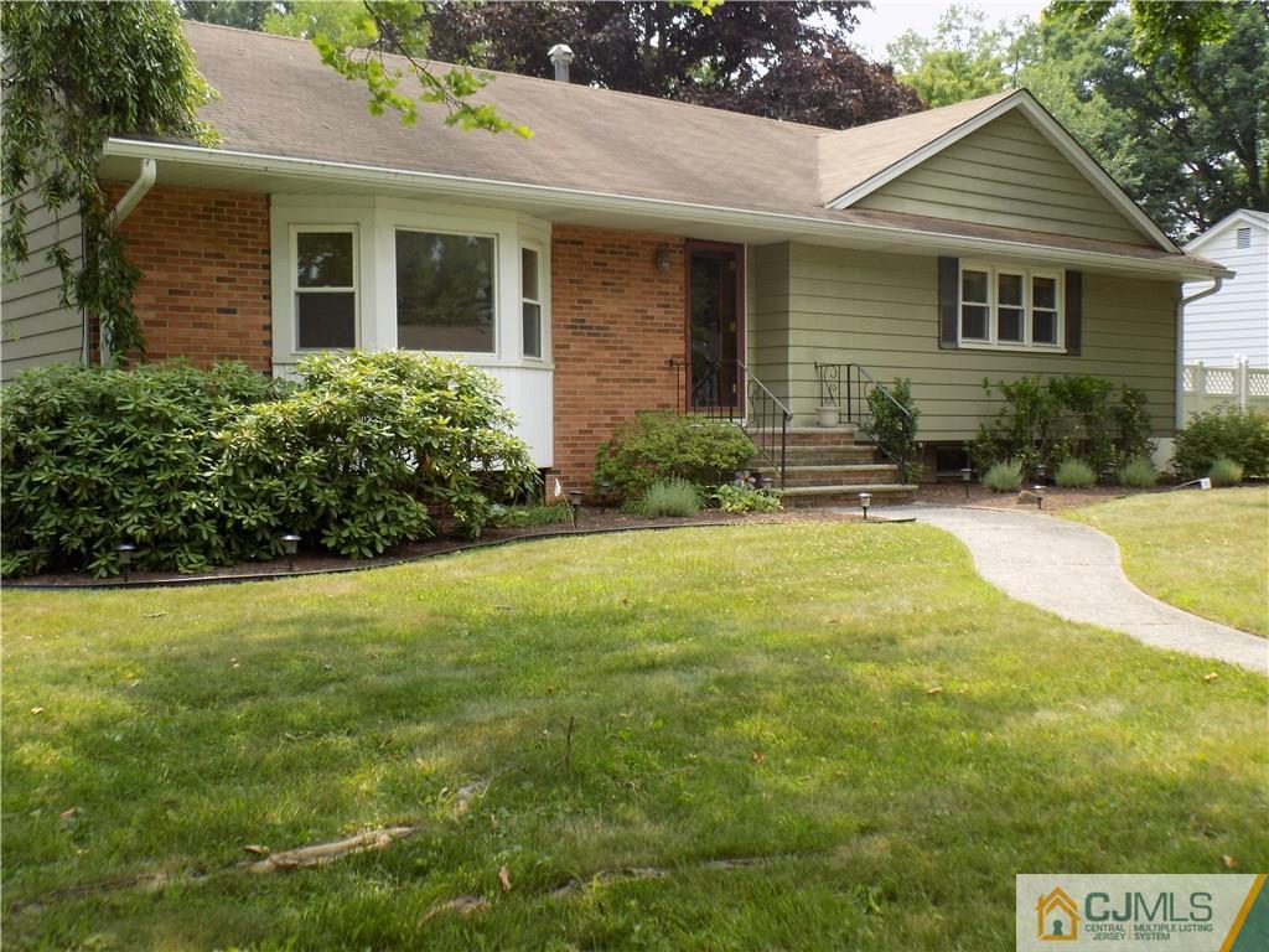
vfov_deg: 38.7
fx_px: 1356
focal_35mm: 37
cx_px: 634
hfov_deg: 50.1
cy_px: 476
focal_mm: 6.6
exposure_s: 1/320
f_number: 3.5
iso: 80
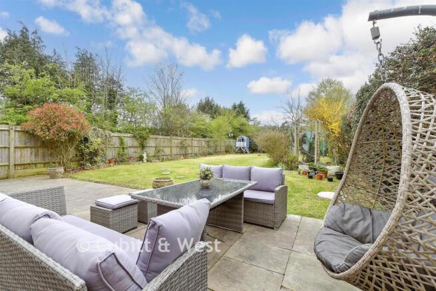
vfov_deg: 77.4
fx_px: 182
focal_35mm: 15
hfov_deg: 100.4
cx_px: 218
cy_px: 146
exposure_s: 1/30
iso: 160
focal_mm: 10
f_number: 8
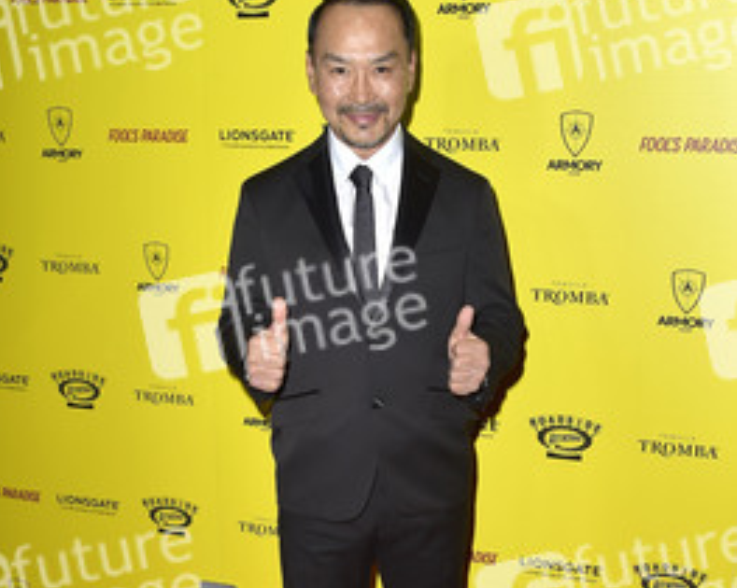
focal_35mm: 50
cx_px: 366
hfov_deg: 37.4
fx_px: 1090
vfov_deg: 29.7
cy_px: 454
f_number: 6.3
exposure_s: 1/250
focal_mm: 35
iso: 250
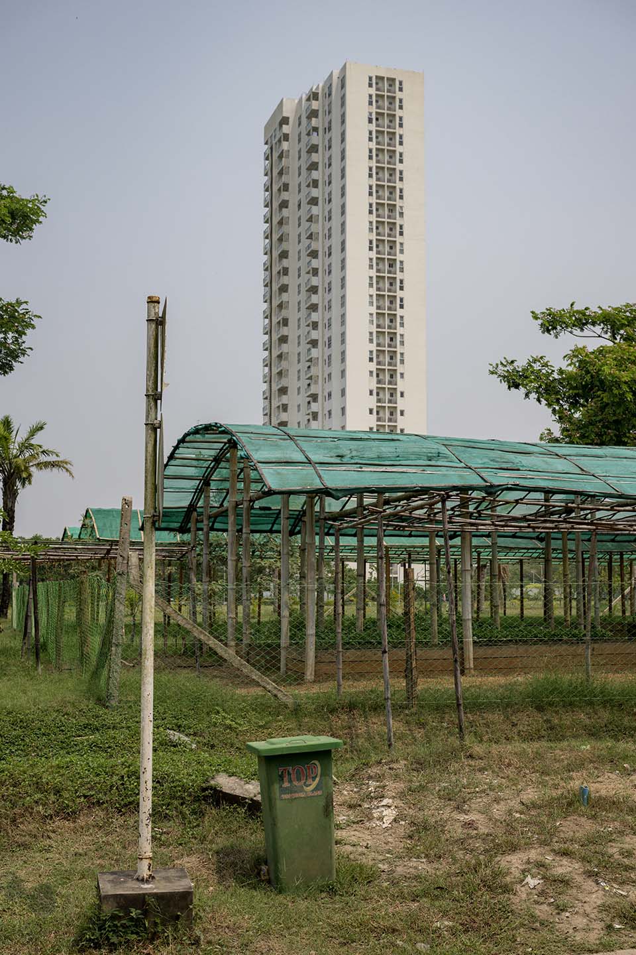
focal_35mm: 40
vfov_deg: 48.5
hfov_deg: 33.4
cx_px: 318
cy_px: 478
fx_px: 1060
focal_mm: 40
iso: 110
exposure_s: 1/400
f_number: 8
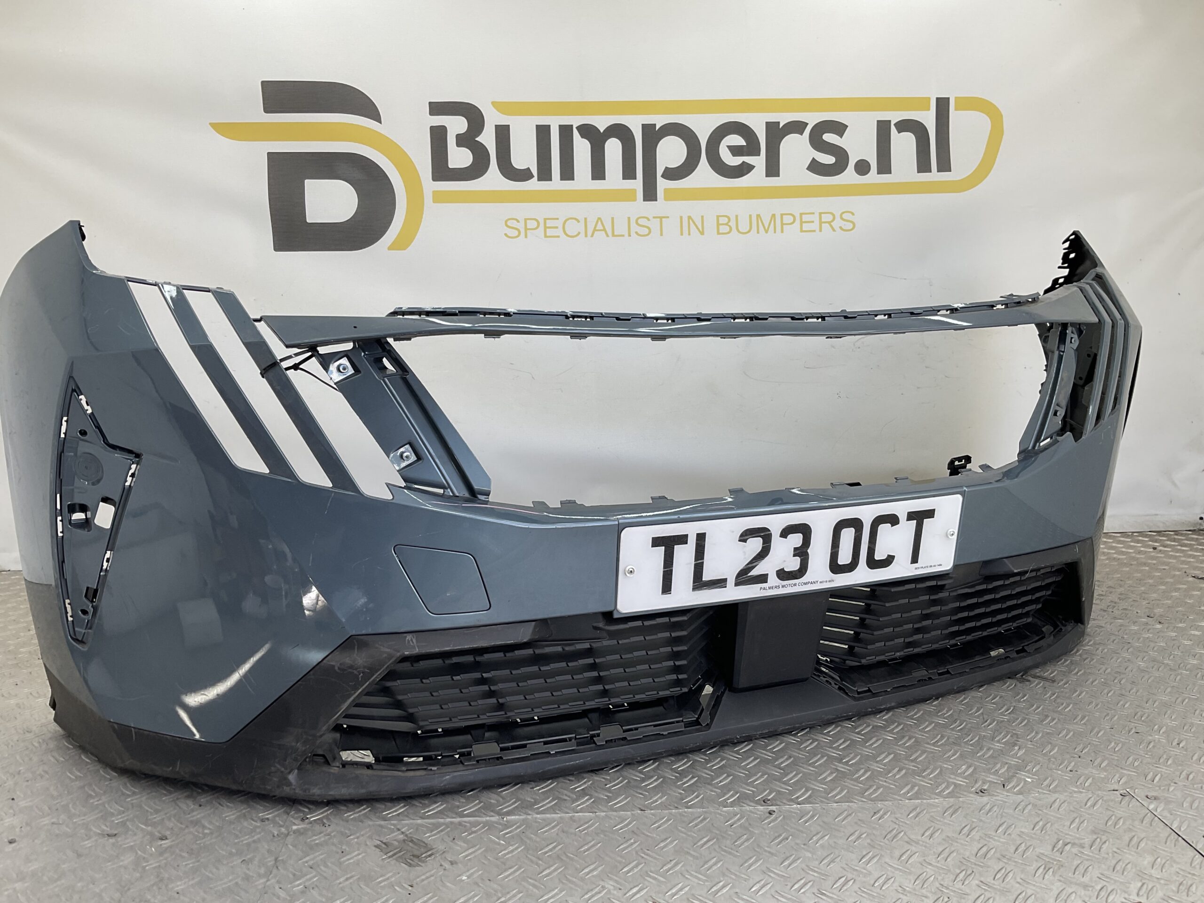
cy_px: 452
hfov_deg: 61.7
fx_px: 1009
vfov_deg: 48.2
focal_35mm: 29
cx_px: 602
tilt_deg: -9.4
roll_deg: +0.0
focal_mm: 3
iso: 16
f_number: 1.8
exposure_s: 1/143
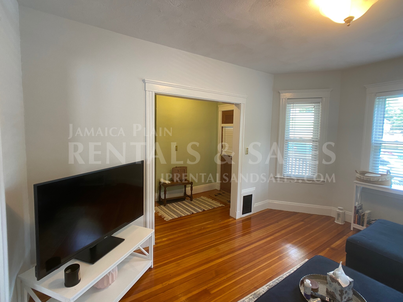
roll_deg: -1.0
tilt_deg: -4.6
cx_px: 202
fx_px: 303
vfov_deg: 53.1
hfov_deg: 67.3
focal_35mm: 26
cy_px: 151
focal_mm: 4.25
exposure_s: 1/60
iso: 160
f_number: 1.8
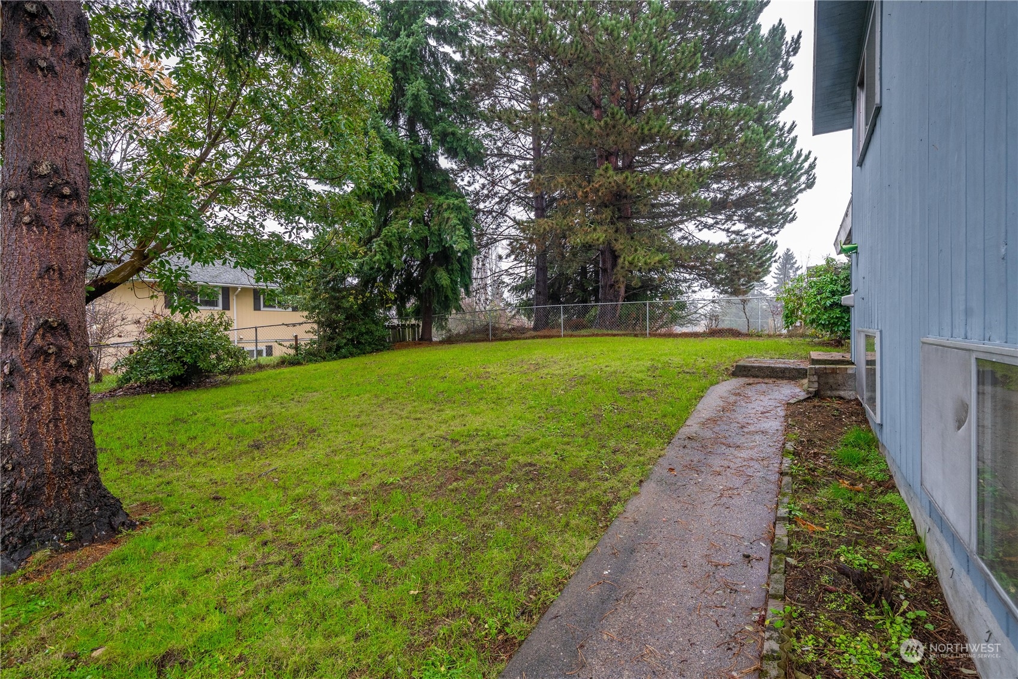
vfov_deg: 70.4
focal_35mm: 17
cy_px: 340
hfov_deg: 93.3
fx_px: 481
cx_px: 509
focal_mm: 17
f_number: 6.7
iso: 1000
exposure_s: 1/20
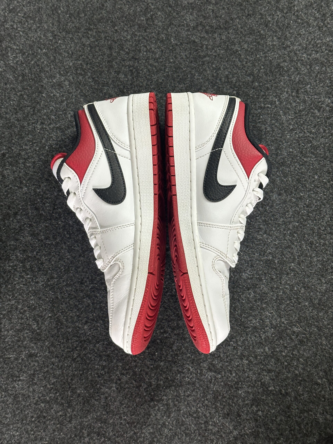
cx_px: 166
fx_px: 616
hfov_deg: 30.3
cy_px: 222
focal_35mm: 48
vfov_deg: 39.7
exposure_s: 1/50
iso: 160
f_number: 1.78
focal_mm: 6.86
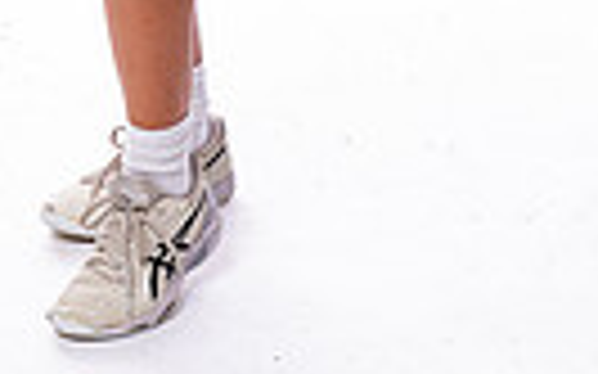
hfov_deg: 10.3
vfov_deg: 6.2
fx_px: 3307
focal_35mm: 203
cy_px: -523
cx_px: 121
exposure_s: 1/250
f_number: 8
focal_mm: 59
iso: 400
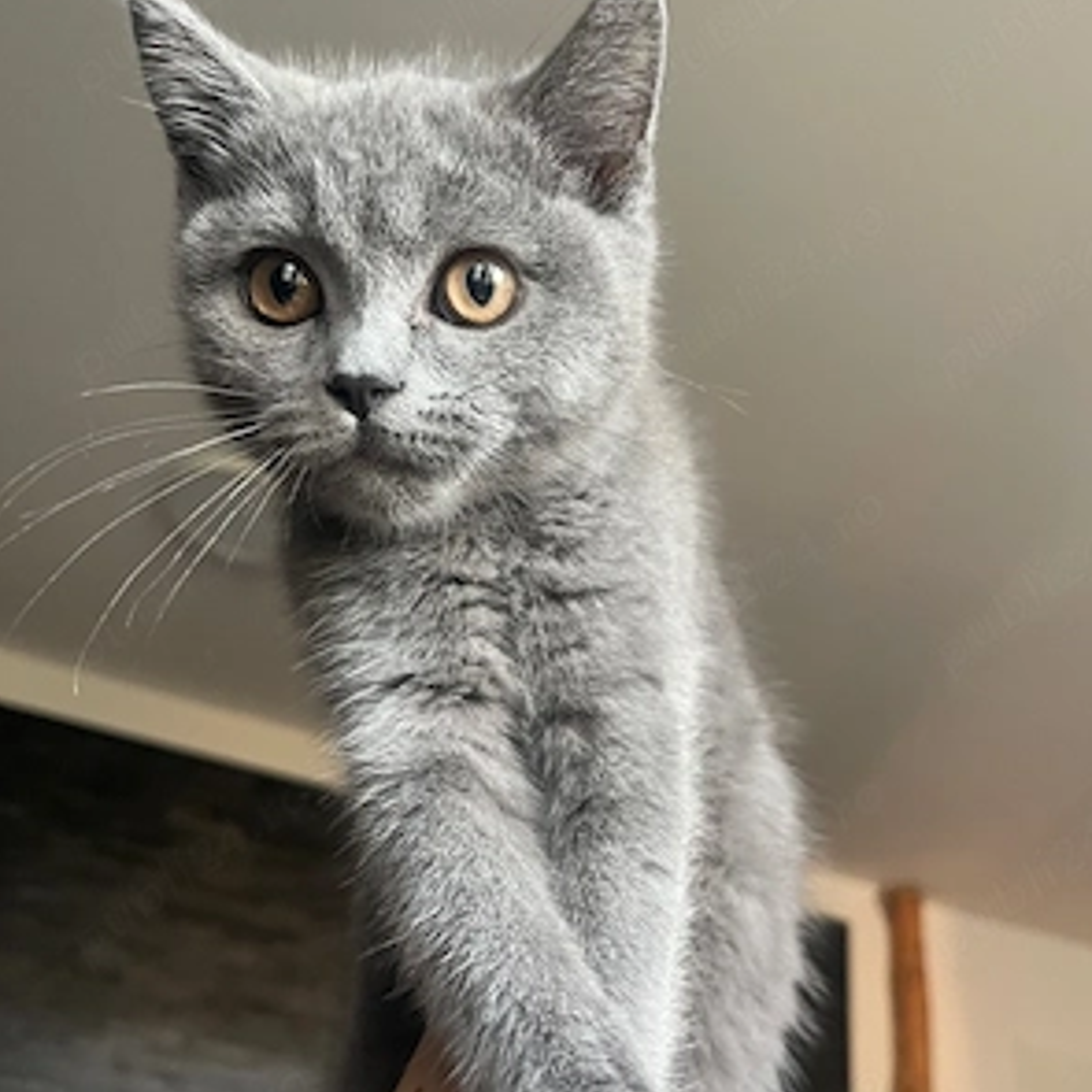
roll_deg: -8.4
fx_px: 1071
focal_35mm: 30
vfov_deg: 53.8
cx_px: 552
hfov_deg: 54.0
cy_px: 626
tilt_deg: +30.8
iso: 400
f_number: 1.6
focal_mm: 5.1
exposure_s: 1/60
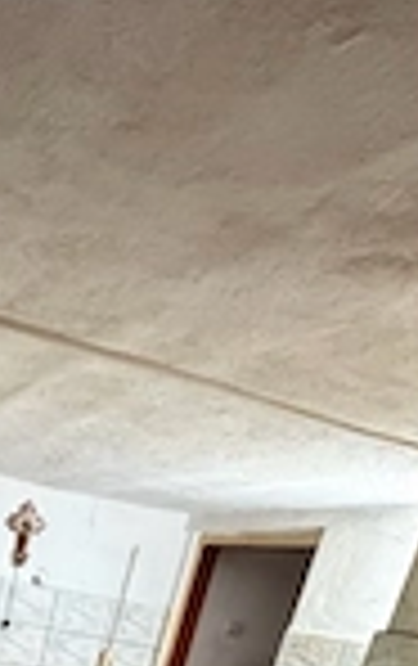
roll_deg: -10.9
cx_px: -99
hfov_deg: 27.7
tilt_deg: -16.4
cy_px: 796
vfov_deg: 37.4
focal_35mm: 40
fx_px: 726
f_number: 2.2
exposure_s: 1/50
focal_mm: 2.22
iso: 800
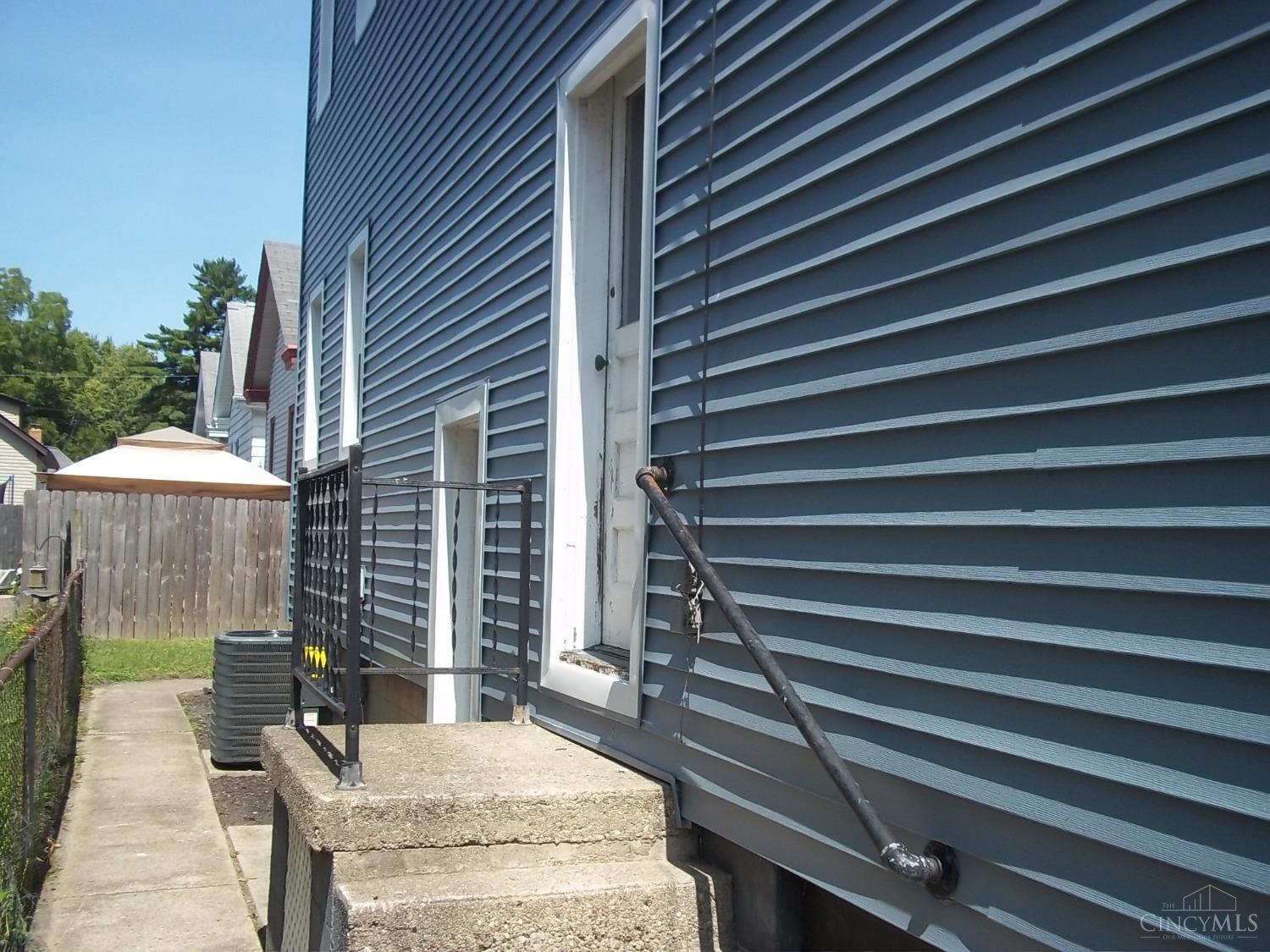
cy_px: 476
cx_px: 635
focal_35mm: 36
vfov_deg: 39.7
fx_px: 1321
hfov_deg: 51.4
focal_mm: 6.5
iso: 80
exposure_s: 1/160
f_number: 8
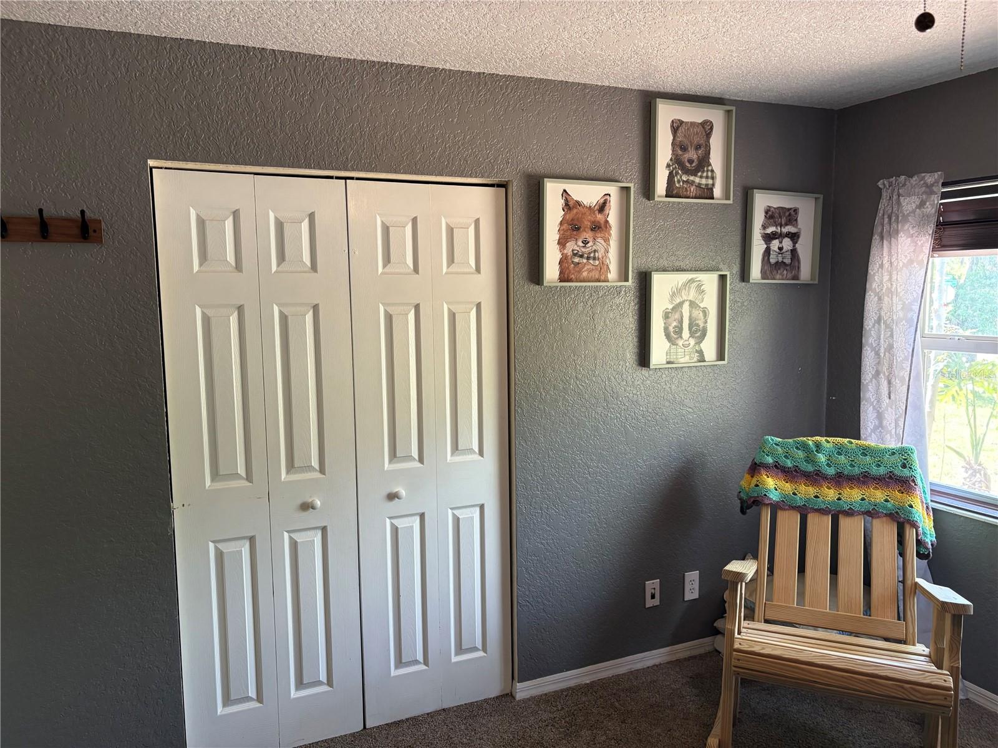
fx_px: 750
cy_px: 374
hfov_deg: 67.3
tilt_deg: -6.9
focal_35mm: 26
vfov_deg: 53.1
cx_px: 499
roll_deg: +1.3
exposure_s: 1/60
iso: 160
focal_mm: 5.96
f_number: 1.6
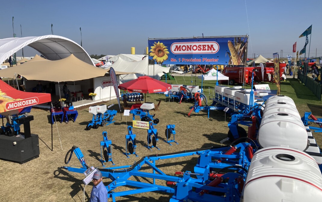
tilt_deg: -9.1
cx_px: 163
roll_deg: +0.5
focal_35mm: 30
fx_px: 263
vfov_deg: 41.9
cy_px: 104
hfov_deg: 62.9
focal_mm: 3.99
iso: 20
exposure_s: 1/2525
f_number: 1.8
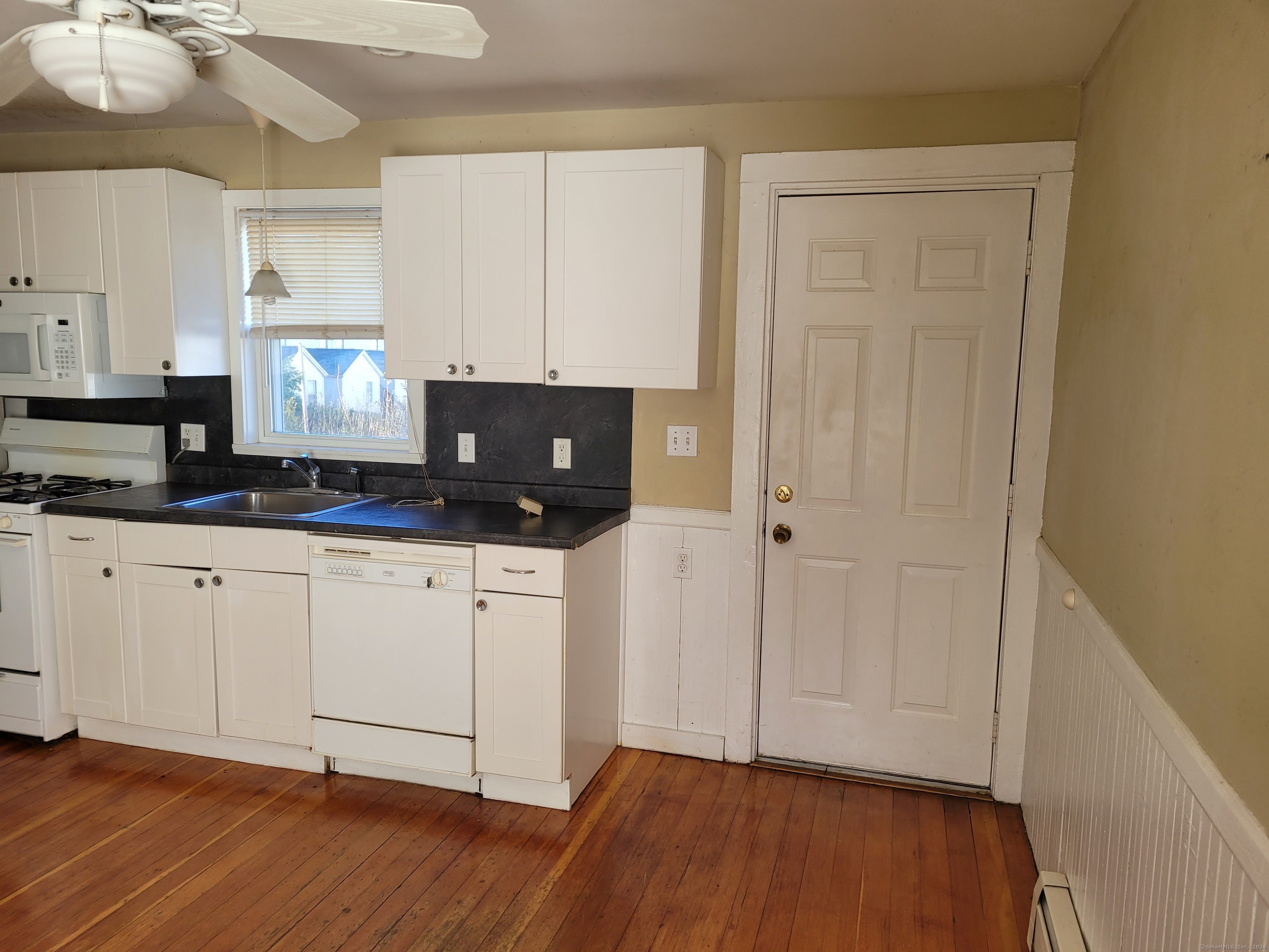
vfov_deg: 53.1
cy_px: 476
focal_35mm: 26
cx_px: 634
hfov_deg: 67.3
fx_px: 953
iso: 80
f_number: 1.8
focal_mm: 5.4
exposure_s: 1/120
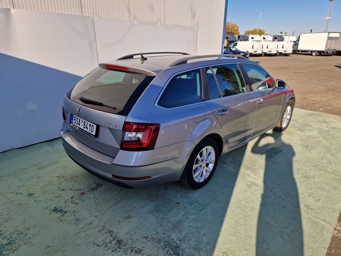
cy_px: 128
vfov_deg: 58.9
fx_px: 227
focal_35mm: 23
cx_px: 170
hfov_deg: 73.9
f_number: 1.8
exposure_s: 1/984
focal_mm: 5.4
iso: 50
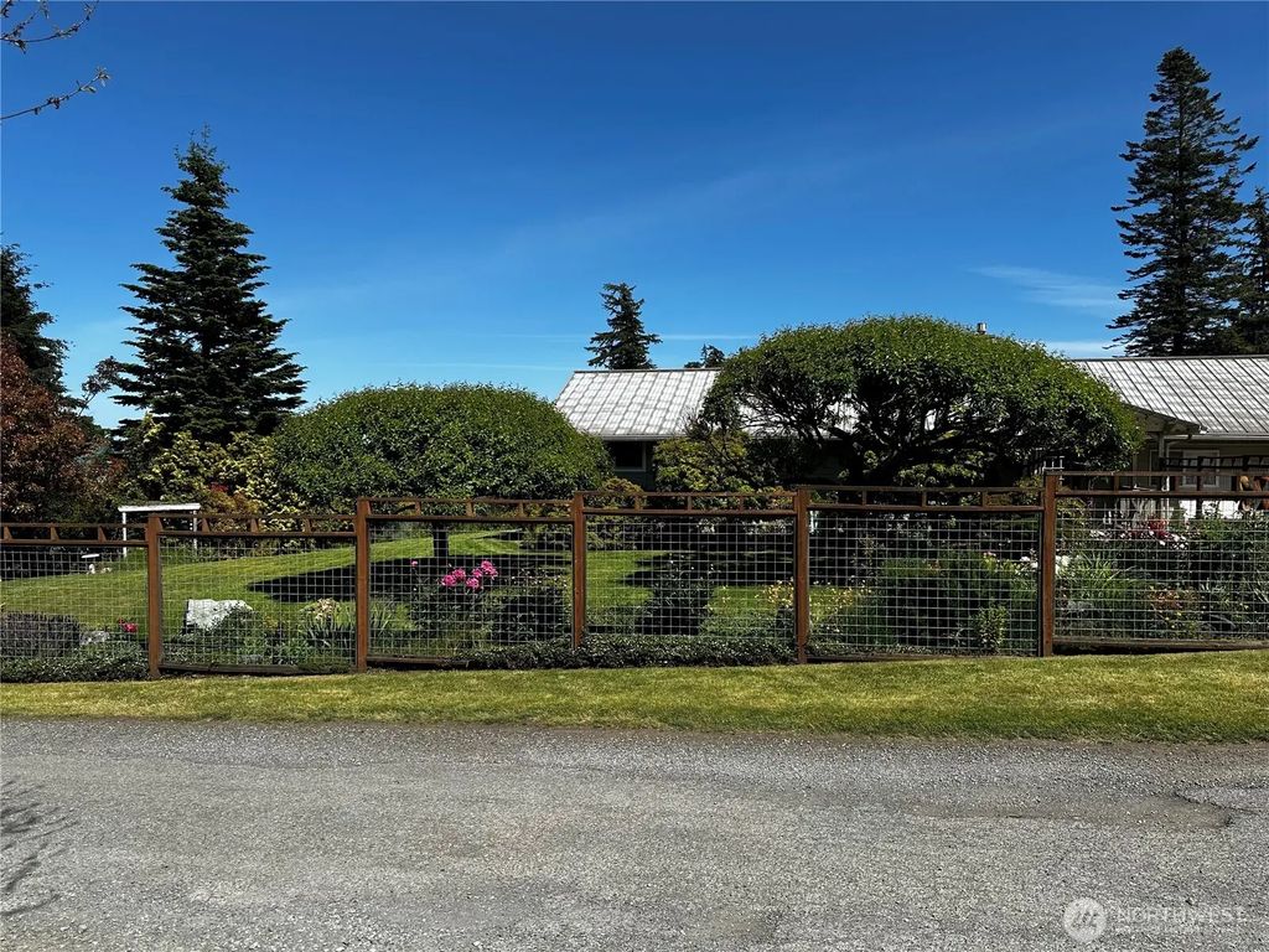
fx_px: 880
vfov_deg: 56.8
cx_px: 634
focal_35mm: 24
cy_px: 476
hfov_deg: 71.6
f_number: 1.78
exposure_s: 1/4184
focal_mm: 6.86
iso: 80
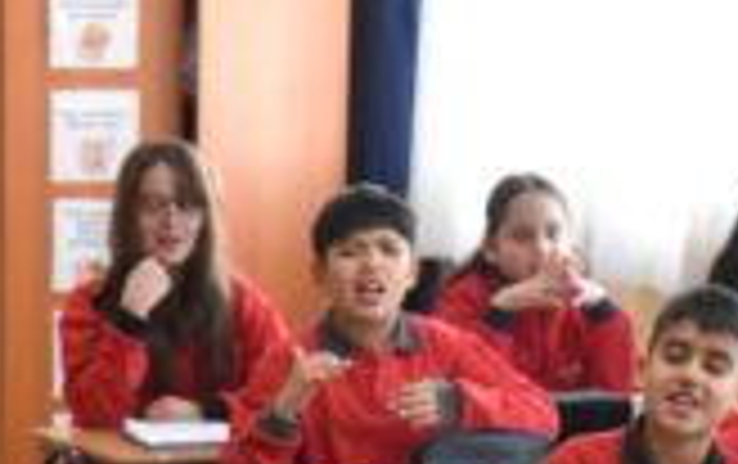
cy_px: 707
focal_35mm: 171
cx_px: 25
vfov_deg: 7.6
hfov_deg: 12.1
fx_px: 3444
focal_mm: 46
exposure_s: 1/320
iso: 8000
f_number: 5.6
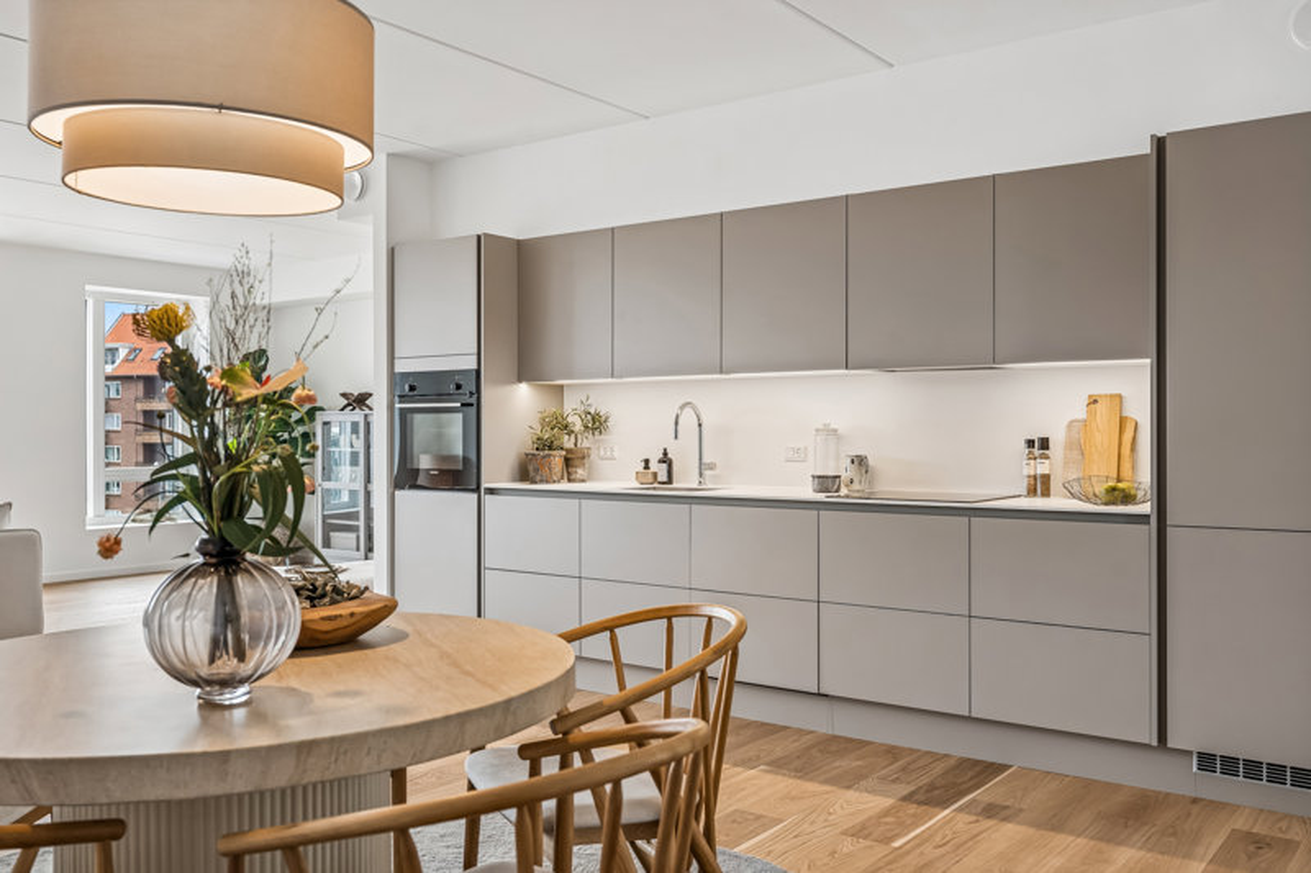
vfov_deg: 42.3
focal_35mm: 31
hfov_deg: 60.3
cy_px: 436
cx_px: 656
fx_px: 1129
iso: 160
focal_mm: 31
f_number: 5.6
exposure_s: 1/6
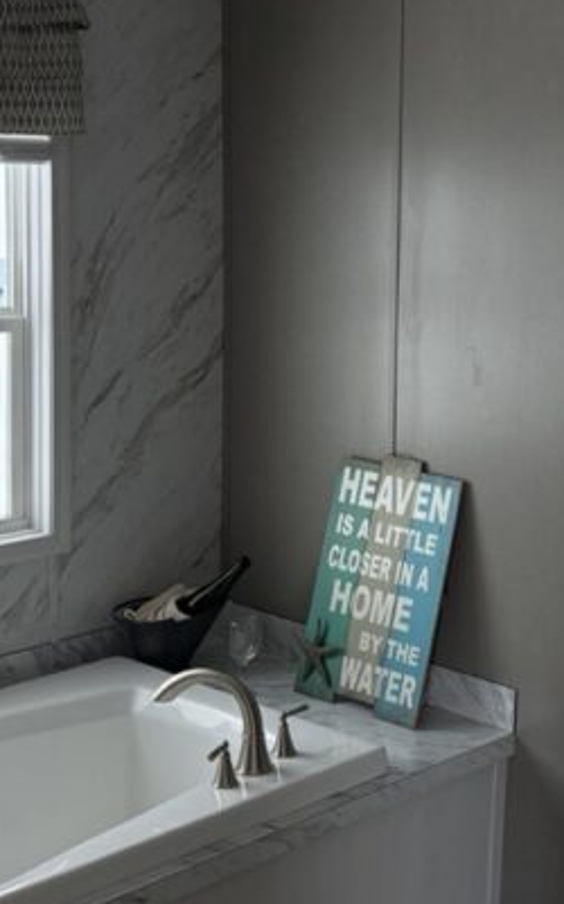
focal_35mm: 65
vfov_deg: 31.4
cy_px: 331
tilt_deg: -5.7
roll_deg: -1.4
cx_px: 575
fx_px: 1601
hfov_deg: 19.4
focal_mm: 6.76
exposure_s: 1/168
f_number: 1.78
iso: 200
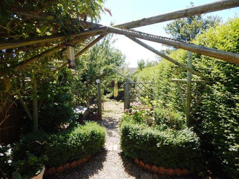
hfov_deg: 76.4
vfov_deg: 61.1
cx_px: 120
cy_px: 90
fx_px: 152
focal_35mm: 22
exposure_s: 1/640
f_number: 3
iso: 125
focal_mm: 4
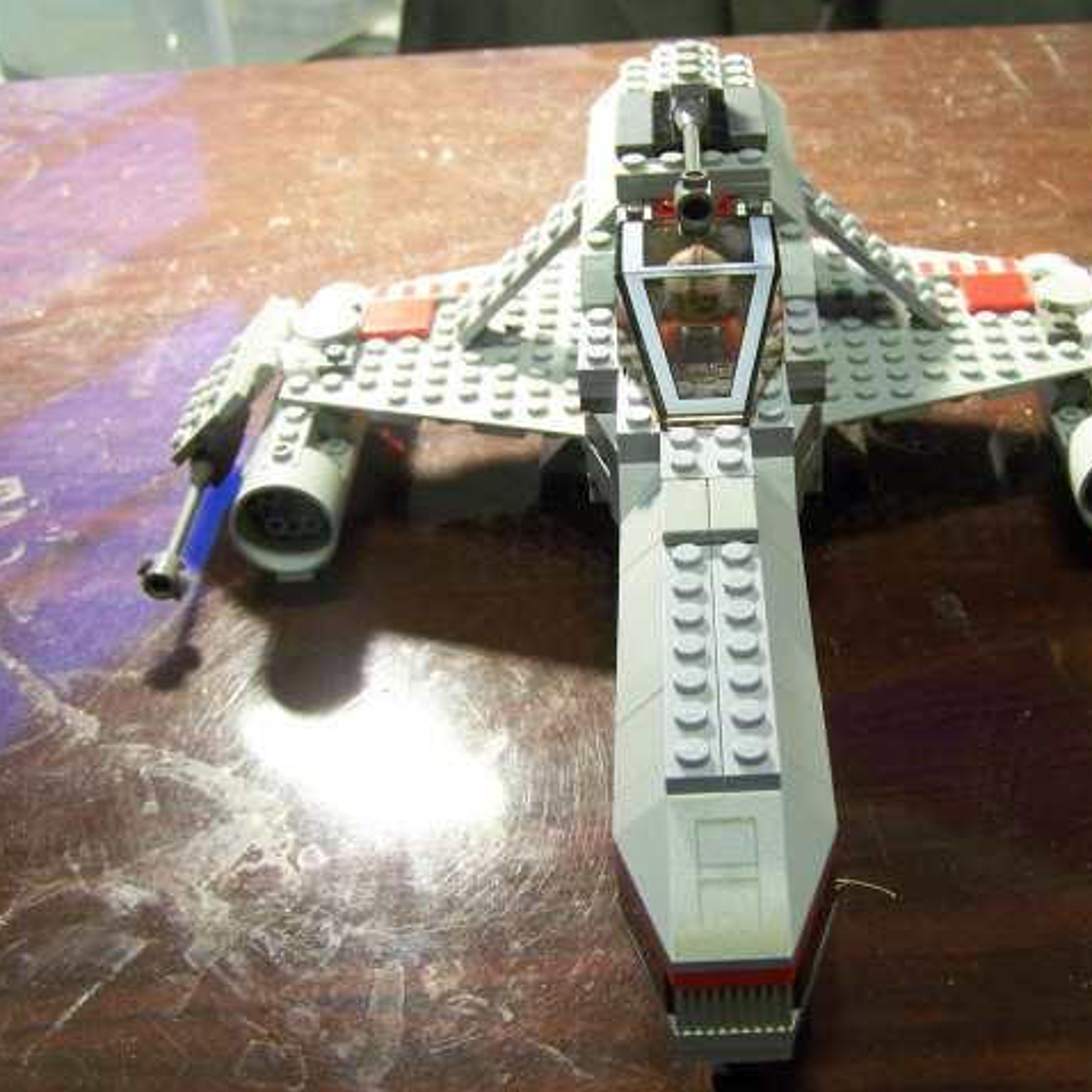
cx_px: 685
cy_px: 546
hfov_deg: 37.3
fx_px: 1606
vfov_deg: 37.6
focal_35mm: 45
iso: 140
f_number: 2.8
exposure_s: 1/8
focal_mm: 6.3
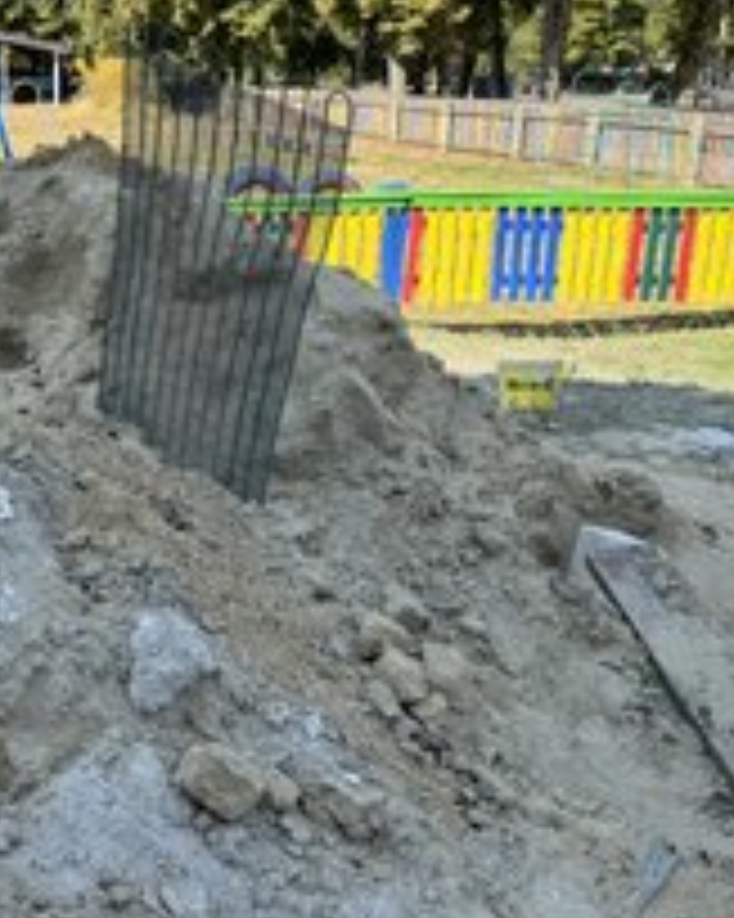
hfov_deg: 31.0
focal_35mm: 46
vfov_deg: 40.3
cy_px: 450
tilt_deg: -16.4
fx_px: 1250
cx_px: 50
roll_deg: -0.6
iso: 80
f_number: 1.78
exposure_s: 1/1425
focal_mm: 6.76
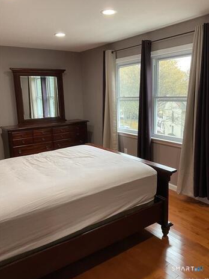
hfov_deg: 46.8
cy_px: 138
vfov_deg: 60.0
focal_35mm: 30
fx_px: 242
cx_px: 106
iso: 64
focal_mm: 3
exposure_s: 1/60
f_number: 1.8
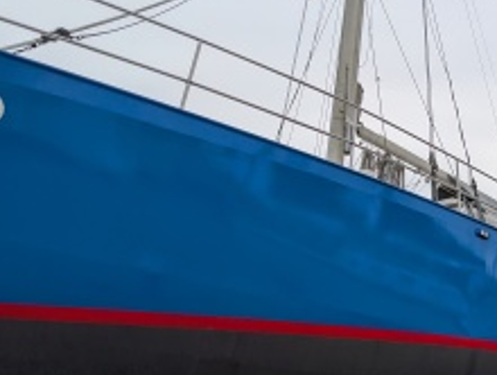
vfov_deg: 48.4
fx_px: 417
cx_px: 419
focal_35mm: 29
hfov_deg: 55.7
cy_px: 185
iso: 49
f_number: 1.7
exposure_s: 1/3623
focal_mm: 2.02
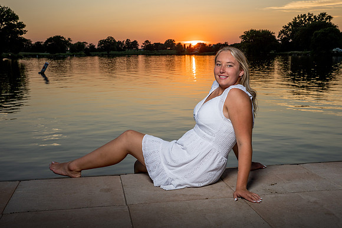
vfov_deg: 33.4
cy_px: 114
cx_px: 171
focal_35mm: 40
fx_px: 380
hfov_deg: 48.4
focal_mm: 40
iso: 100
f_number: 8
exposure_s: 1/200
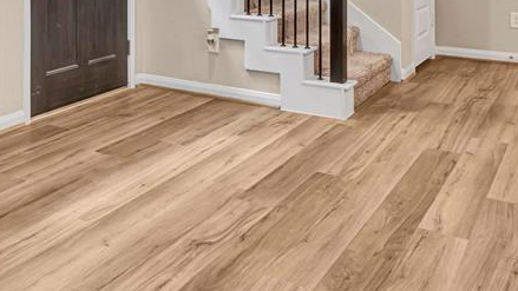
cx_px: 194
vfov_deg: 24.4
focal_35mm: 44
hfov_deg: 46.0
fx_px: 604
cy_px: -66
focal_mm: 12
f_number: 8
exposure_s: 1/13
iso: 200
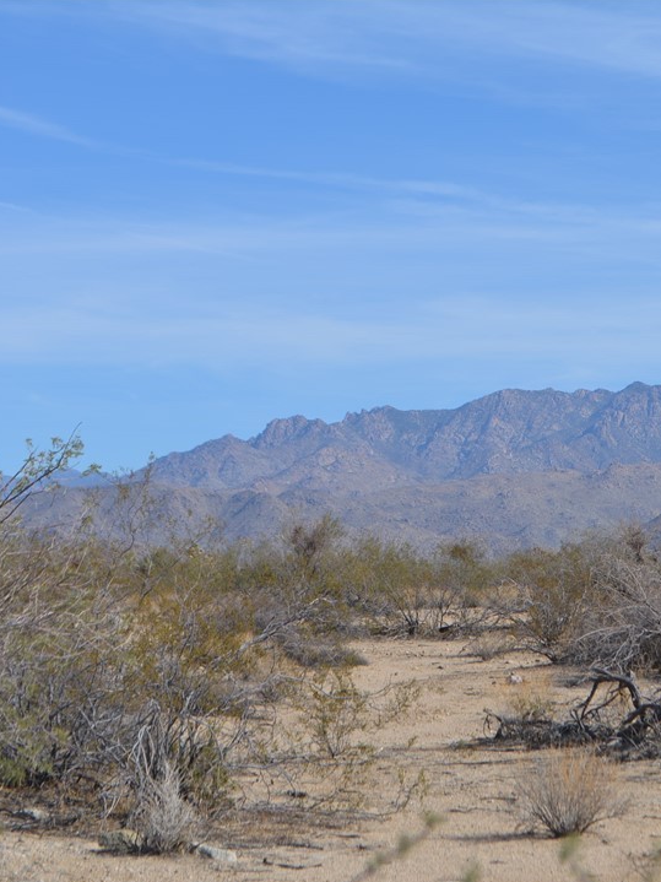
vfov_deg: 16.5
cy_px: 442
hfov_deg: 12.3
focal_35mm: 120
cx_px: 618
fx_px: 3049
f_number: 9
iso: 100
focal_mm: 55
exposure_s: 1/320
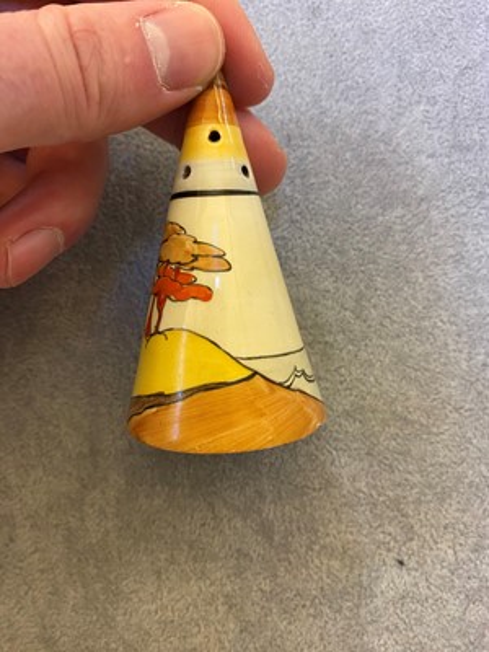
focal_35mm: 26
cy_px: 326
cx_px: 244
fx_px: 490
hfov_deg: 53.1
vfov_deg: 67.3
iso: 200
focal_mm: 4.25
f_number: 1.8
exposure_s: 1/50
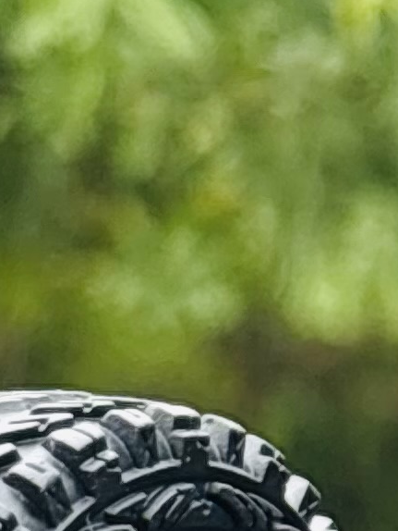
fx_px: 5591
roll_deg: -0.6
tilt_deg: -21.6
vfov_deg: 5.4
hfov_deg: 4.0
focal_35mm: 365
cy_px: 542
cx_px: 964
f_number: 1.6
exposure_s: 1/235
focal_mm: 5.96
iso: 32
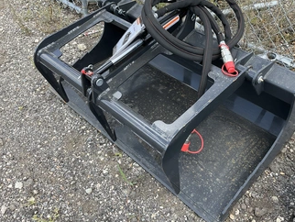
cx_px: 167
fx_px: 307
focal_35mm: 36
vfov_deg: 39.7
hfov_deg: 51.2
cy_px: 104
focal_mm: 3
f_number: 1.8
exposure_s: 1/360
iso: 25
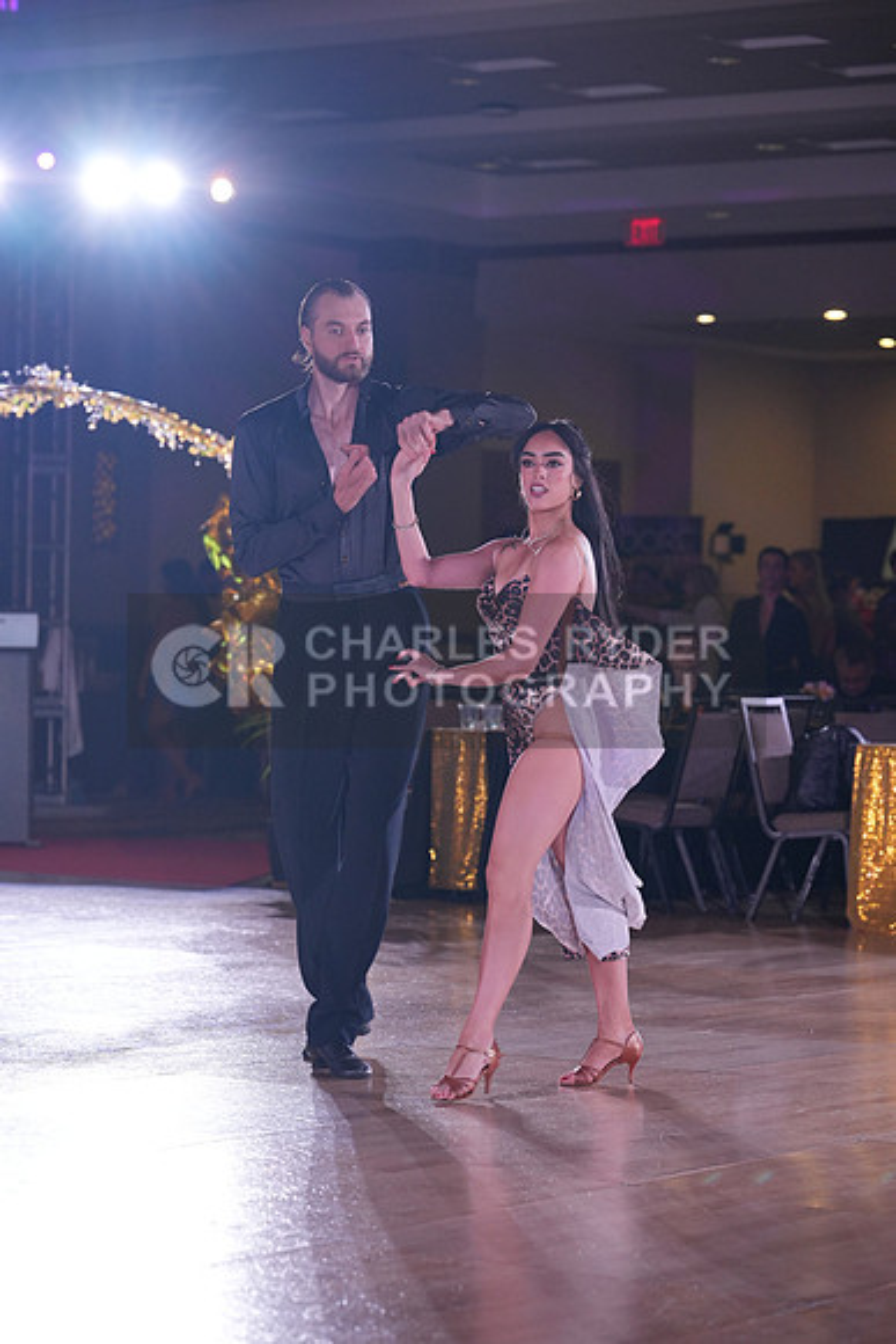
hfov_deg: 13.7
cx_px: 448
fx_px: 3731
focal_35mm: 100
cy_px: 672
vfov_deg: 20.4
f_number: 4
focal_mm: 100
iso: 1250
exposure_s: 1/400
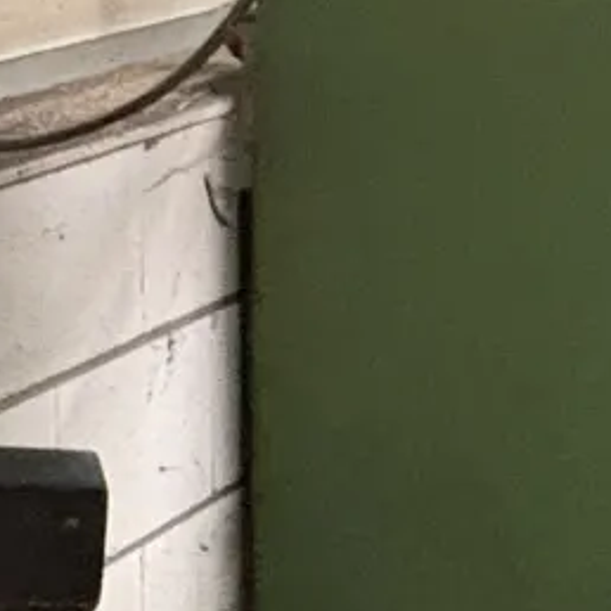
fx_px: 1837
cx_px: 966
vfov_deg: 17.5
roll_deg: -2.3
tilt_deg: -2.8
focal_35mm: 92
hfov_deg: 16.8
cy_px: -230
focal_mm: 2.22
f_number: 2.2
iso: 640
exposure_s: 1/50
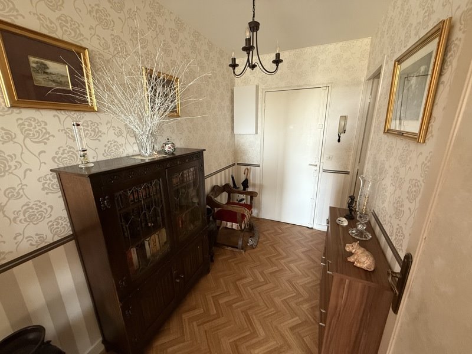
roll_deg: -0.1
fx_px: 191
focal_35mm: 14
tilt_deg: -15.6
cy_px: 177
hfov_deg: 102.1
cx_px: 236
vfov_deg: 85.7
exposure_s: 1/60
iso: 400
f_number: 2.2
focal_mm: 2.22
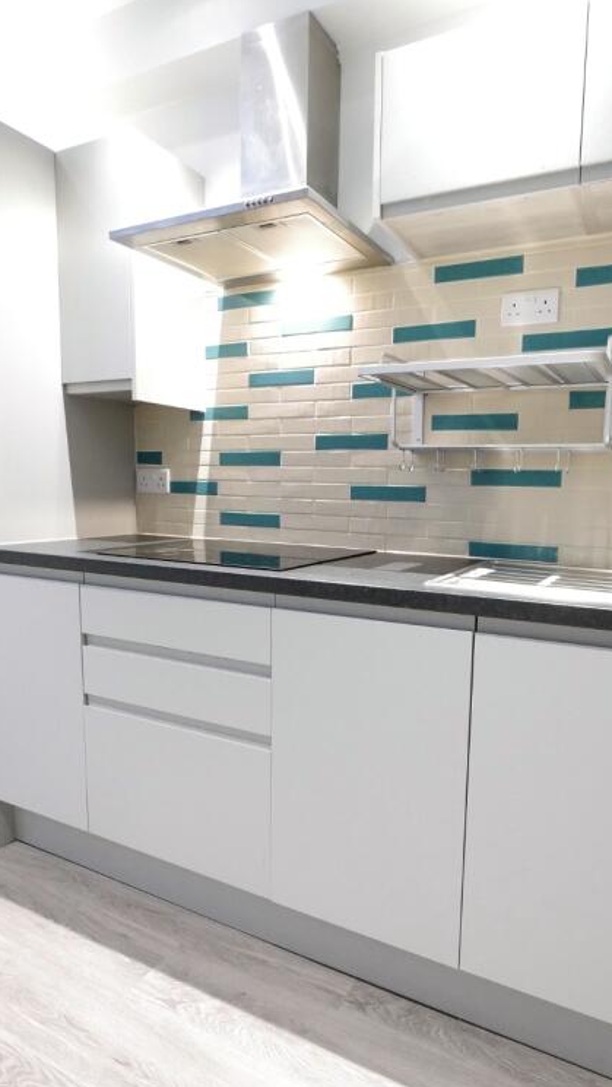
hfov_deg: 53.2
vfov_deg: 83.8
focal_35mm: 21
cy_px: 556
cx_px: 370
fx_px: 605
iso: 3200
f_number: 4
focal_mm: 7
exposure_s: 1/25
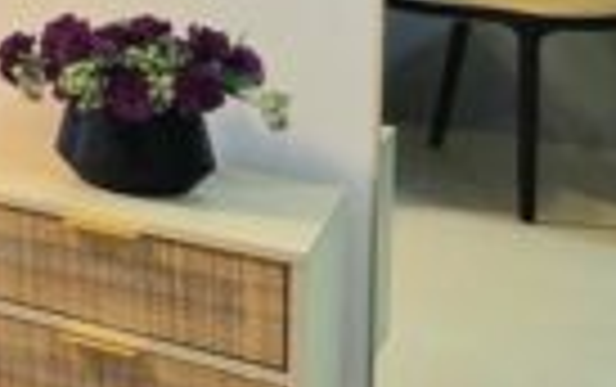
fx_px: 1294
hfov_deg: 15.2
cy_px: -180
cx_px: -854
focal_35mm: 77
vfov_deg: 15.7
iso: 160
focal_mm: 2.2
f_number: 1.9
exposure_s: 1/60.2
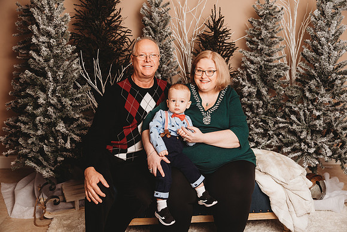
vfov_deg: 33.4
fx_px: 386
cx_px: 174
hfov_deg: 48.4
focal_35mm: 40
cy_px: 116
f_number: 4
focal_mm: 40
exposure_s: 1/160
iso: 100
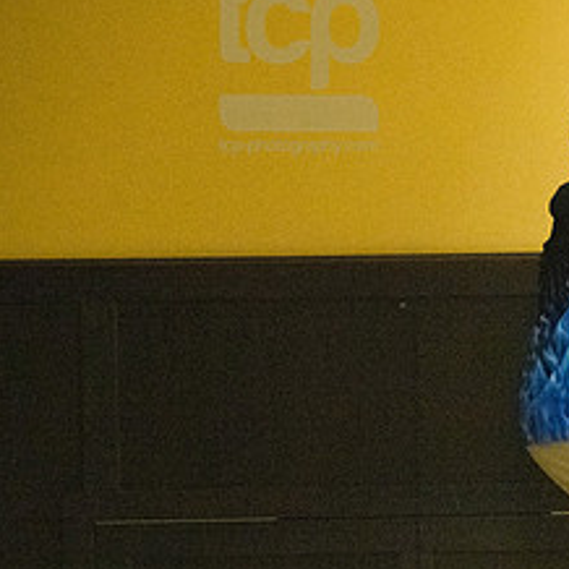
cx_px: 671
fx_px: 6100
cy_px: 422
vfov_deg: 5.3
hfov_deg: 5.3
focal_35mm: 328
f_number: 4.5
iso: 10000
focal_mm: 145
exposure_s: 1/1000
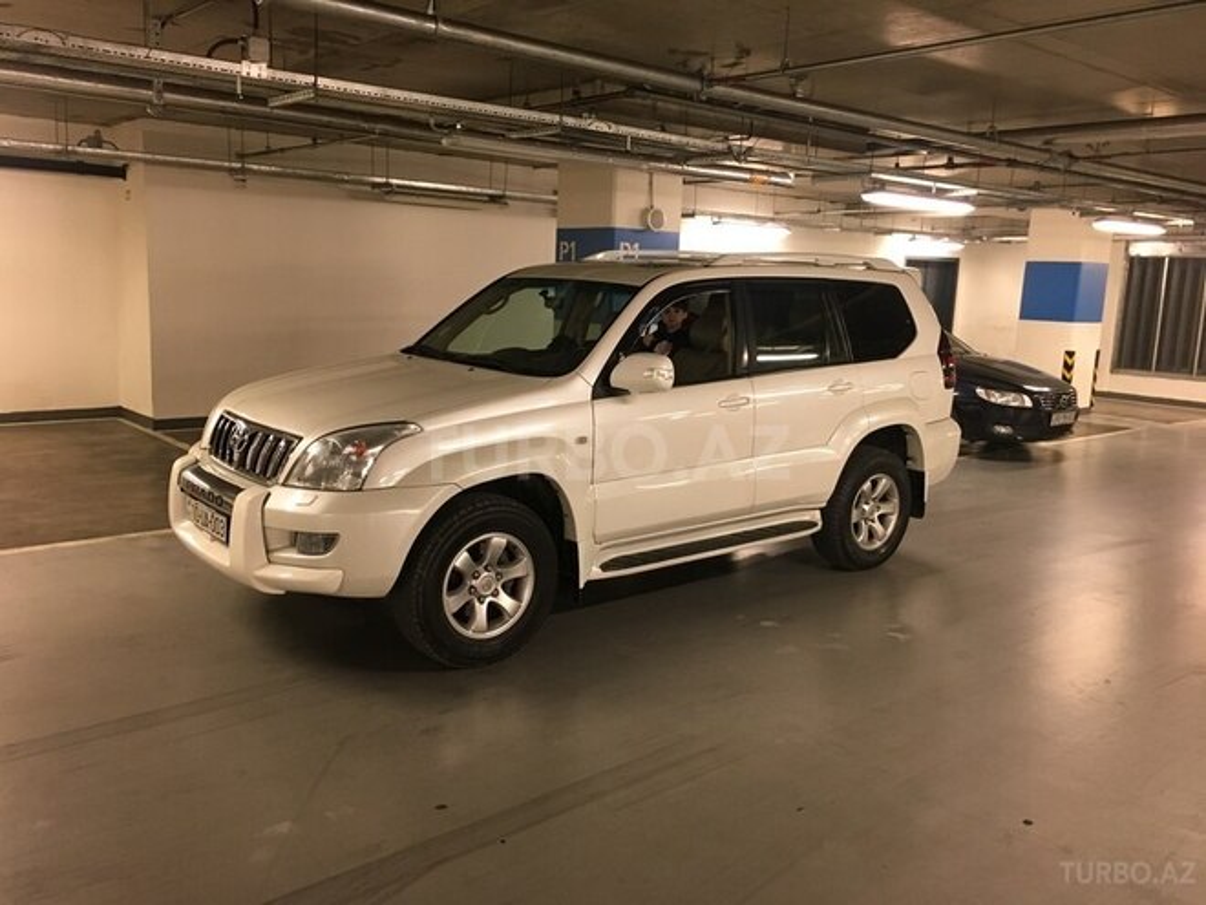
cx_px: 603
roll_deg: -3.3
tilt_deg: -8.4
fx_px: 1010
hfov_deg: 61.7
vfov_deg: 48.2
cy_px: 452
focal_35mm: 29
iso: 160
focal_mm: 4.15
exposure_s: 1/33
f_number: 2.2
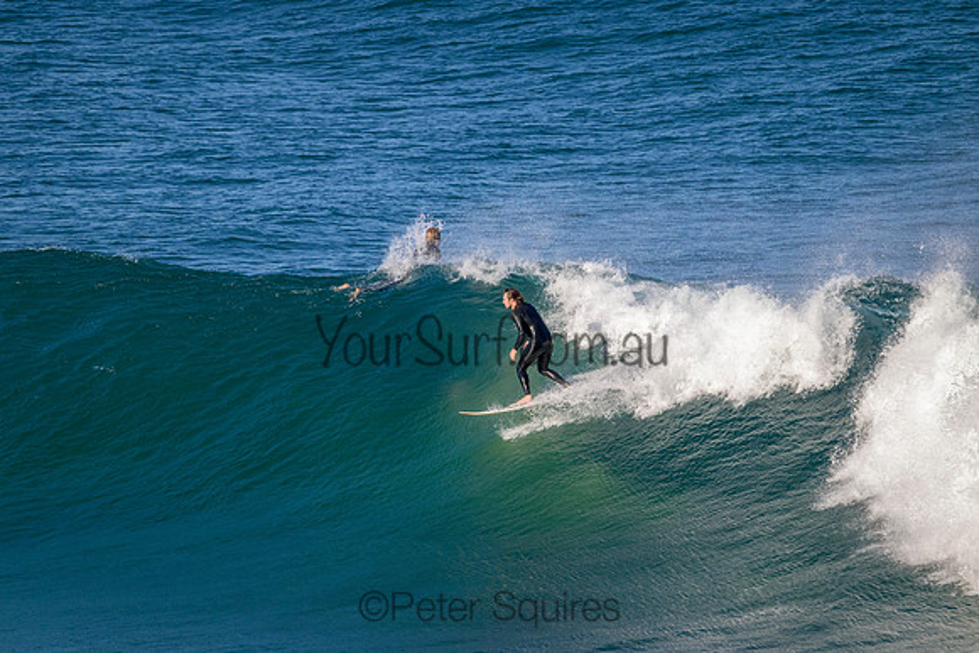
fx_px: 13056
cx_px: 490
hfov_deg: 4.3
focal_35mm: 480
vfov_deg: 2.9
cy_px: 326
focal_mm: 480
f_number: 11
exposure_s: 1/2000
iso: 1800
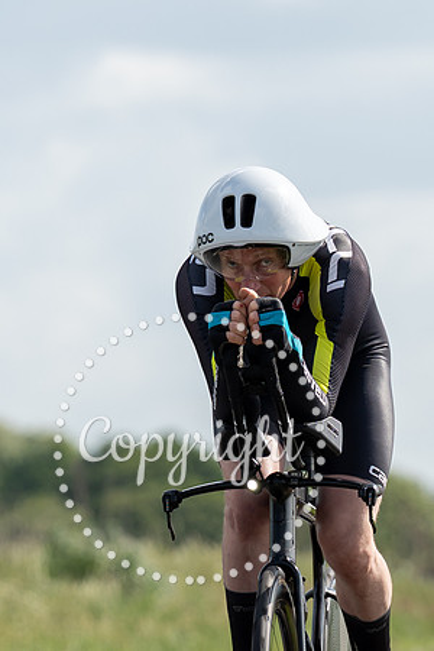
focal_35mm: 595
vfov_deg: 3.5
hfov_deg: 2.3
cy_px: 541
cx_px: 266
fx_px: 10767
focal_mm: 171
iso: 100
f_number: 4
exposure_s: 1/1000
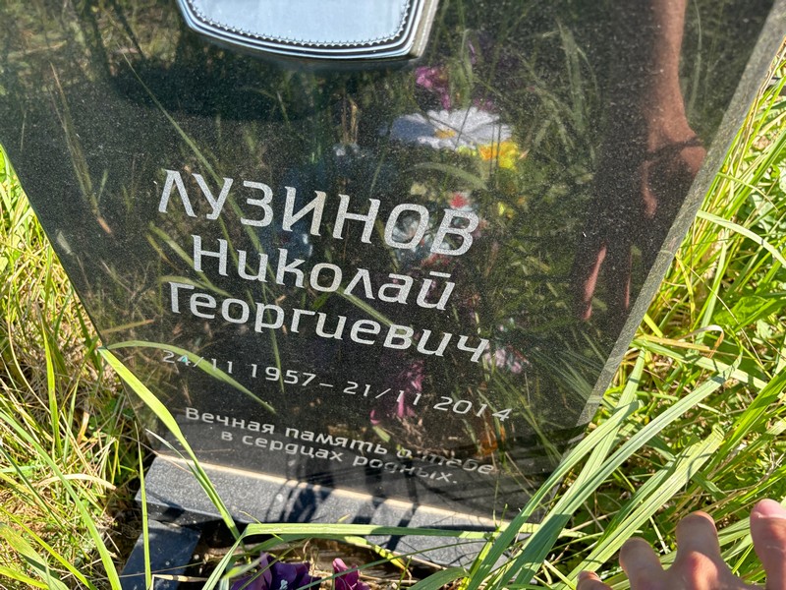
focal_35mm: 26
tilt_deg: -49.6
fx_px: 590
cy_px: 295
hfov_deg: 67.3
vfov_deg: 53.1
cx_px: 393
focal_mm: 5.96
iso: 50
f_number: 1.6
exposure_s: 1/405
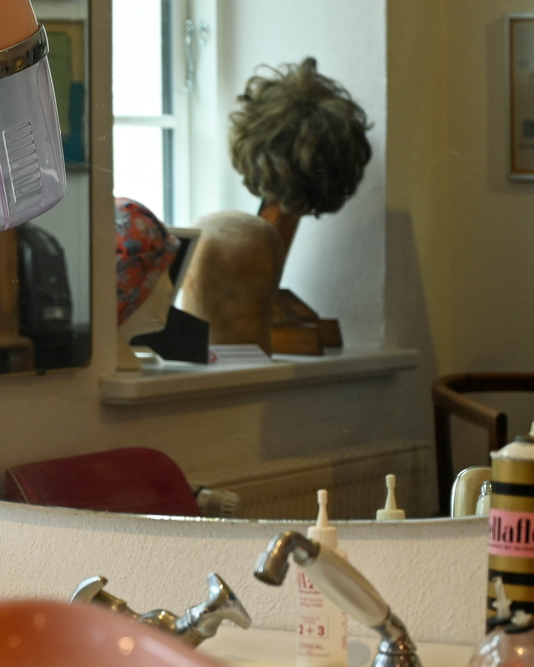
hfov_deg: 9.8
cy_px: 377
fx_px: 3023
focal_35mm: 153
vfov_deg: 12.6
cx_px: -262
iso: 450
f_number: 4
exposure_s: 1/125
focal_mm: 58
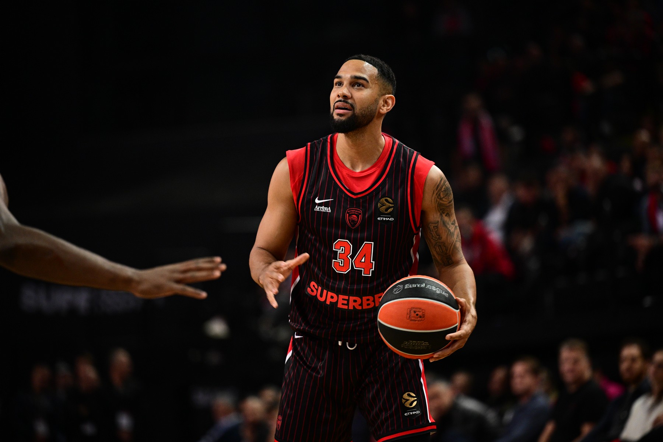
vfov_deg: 7.2
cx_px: 332
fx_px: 3499
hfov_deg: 10.8
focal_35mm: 190
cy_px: 221
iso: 2000
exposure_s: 1/500
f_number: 2.8
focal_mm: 190
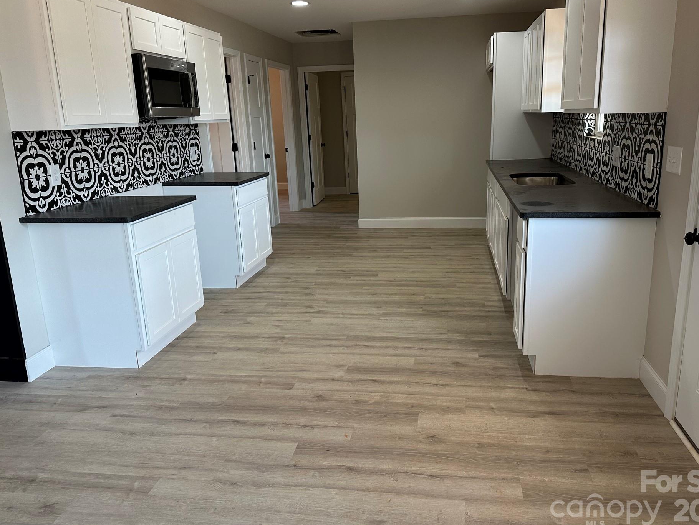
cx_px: 374
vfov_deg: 51.3
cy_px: 247
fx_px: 545
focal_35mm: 27
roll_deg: +1.4
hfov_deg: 65.2
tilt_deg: -13.9
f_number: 1.78
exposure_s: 1/120
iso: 125
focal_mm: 6.86
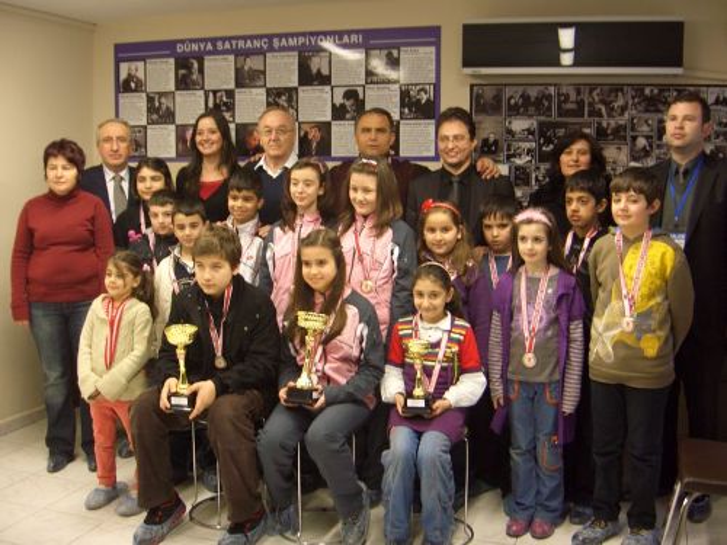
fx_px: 819
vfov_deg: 36.8
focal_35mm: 39
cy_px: 272
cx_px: 364
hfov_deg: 47.9
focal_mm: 8
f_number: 2.8
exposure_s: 1/13
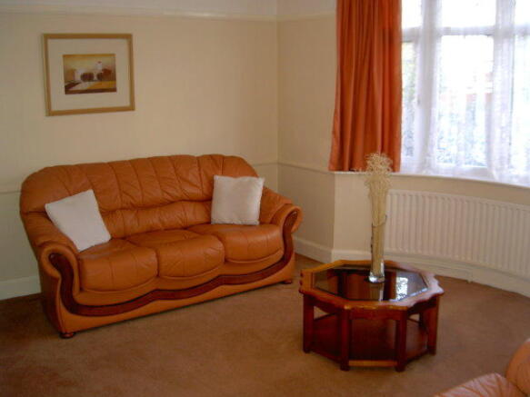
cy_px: 198
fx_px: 597
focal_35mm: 39
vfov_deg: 36.8
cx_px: 265
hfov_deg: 47.9
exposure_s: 1/60
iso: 100
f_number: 2.8
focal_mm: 8
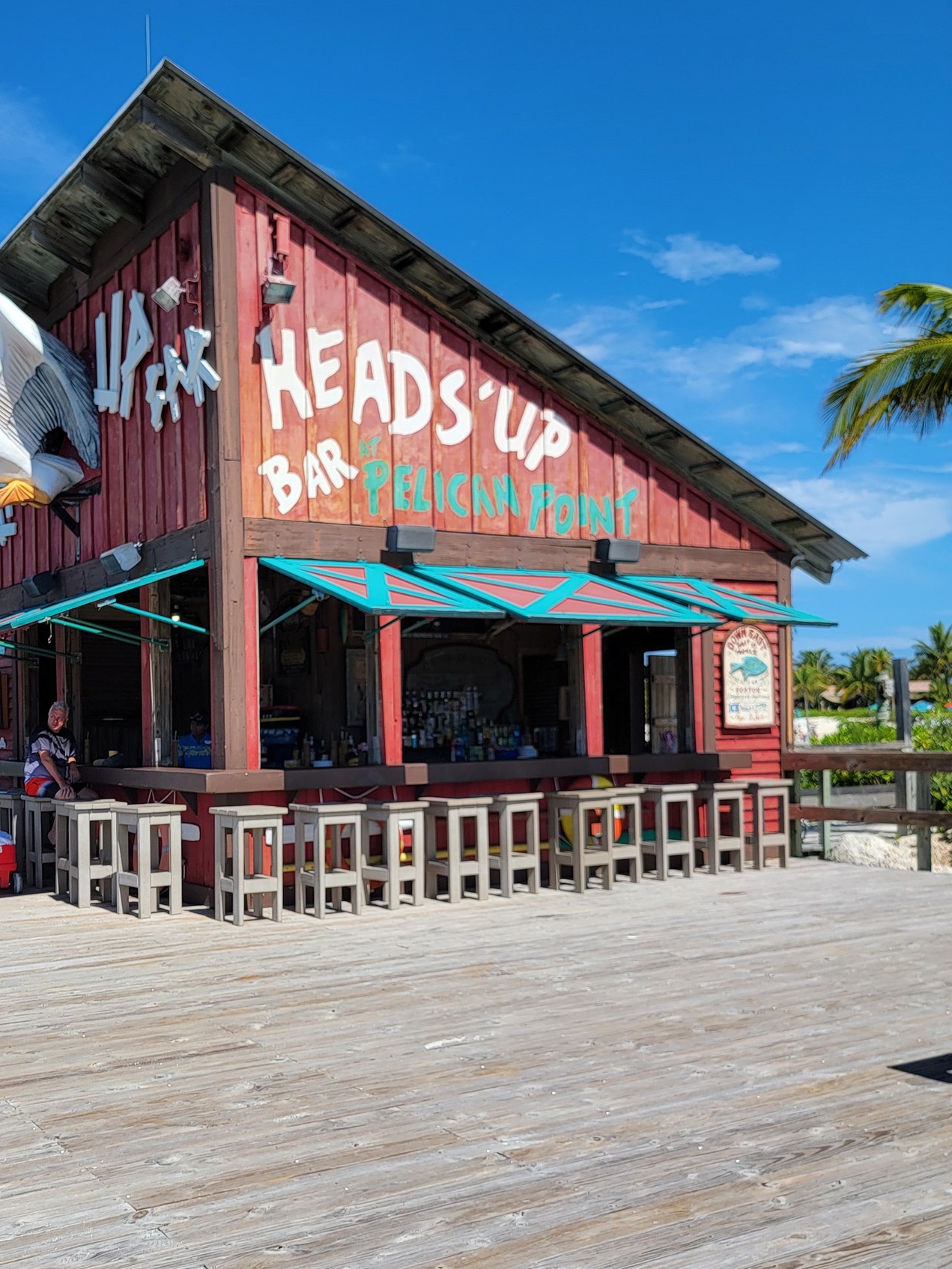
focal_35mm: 34
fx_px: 1246
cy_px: 706
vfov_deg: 53.8
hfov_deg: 41.0
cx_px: 282
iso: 16
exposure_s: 1/1167
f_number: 1.8
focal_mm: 6.7
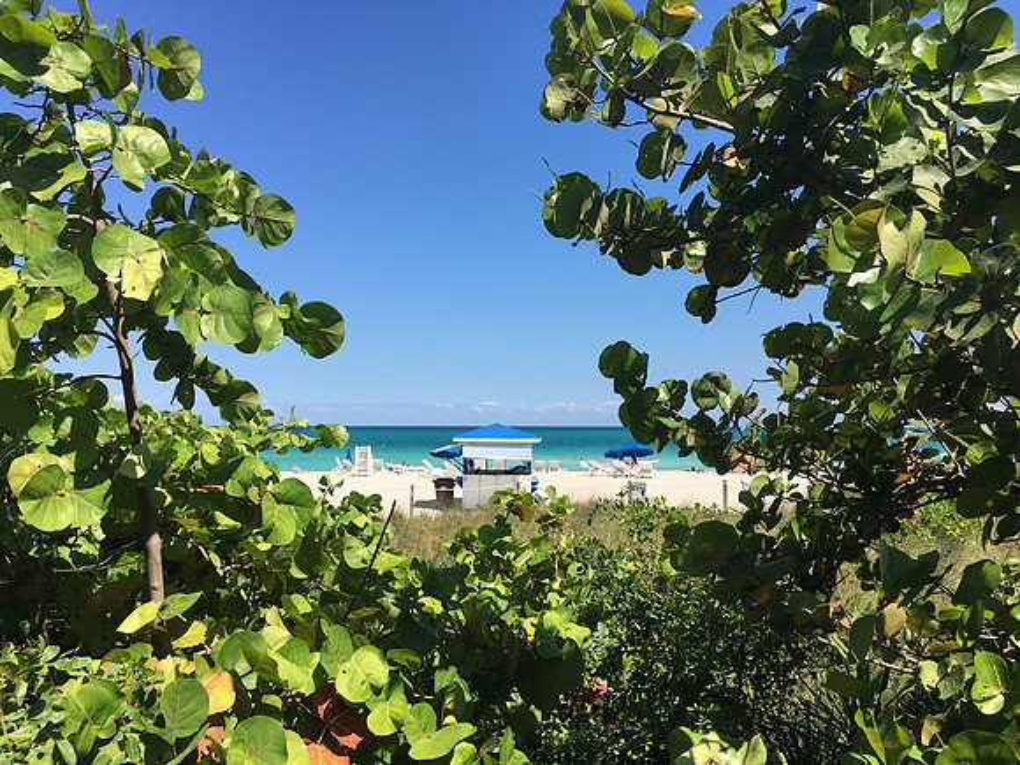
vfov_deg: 48.2
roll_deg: +0.1
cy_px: 382
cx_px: 510
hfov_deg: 61.7
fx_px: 855
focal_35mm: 29
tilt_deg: +3.0
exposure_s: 1/1508
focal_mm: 4.15
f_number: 2.2
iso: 25
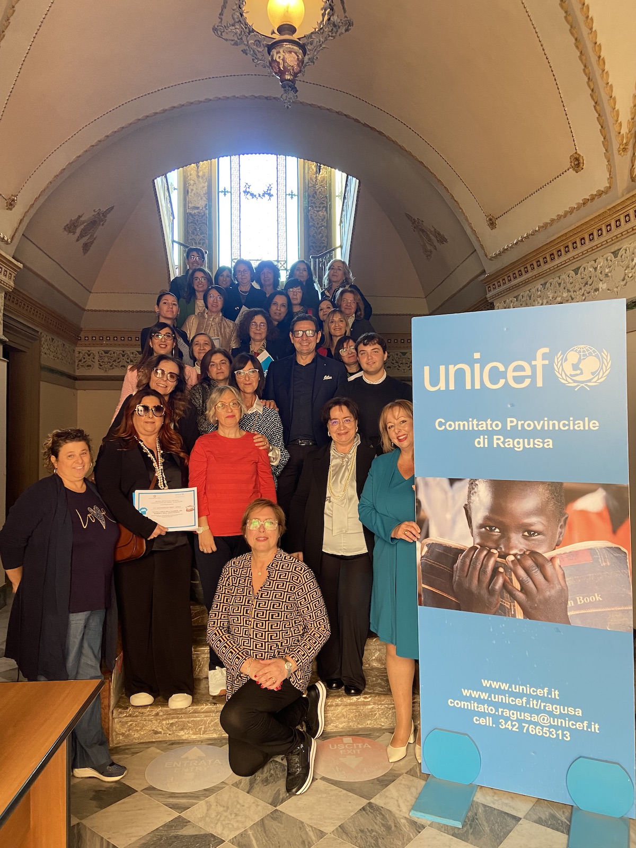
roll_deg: +1.7
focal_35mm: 26
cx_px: 318
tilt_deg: +2.2
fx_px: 637
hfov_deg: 53.1
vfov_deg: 67.3
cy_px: 424
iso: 200
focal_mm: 4.25
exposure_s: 1/60
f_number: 1.8
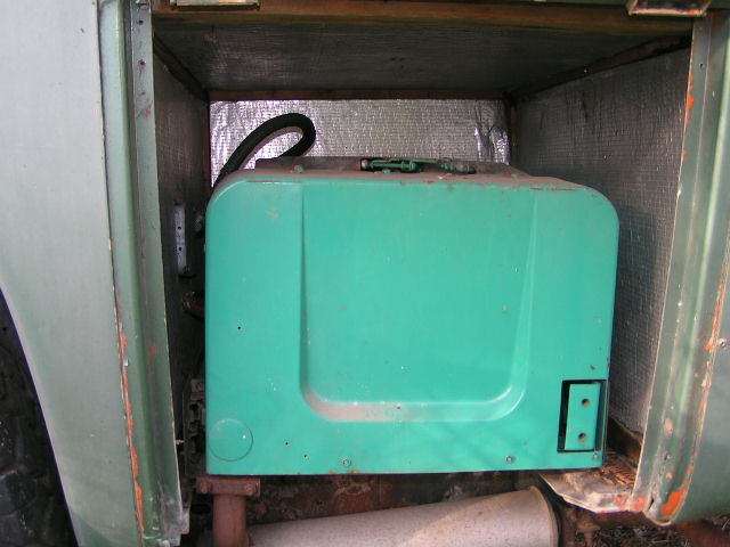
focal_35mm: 38
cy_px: 274
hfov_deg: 49.0
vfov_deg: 37.7
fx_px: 801
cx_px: 365
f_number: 2.8
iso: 50
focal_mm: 5.8
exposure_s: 1/40
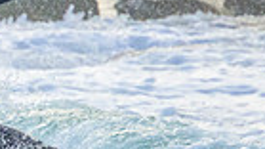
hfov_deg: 0.6
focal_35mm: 3503
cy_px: 202
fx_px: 24600
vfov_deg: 0.3
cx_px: -254
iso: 7200
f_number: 11
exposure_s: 1/1000
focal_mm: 800
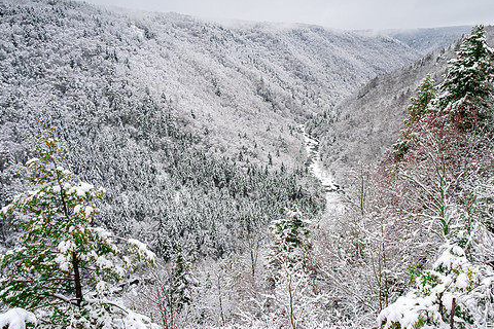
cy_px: 144
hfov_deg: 63.3
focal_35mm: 29
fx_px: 398
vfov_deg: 44.9
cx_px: 285
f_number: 13
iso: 200
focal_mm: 16
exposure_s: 1/125
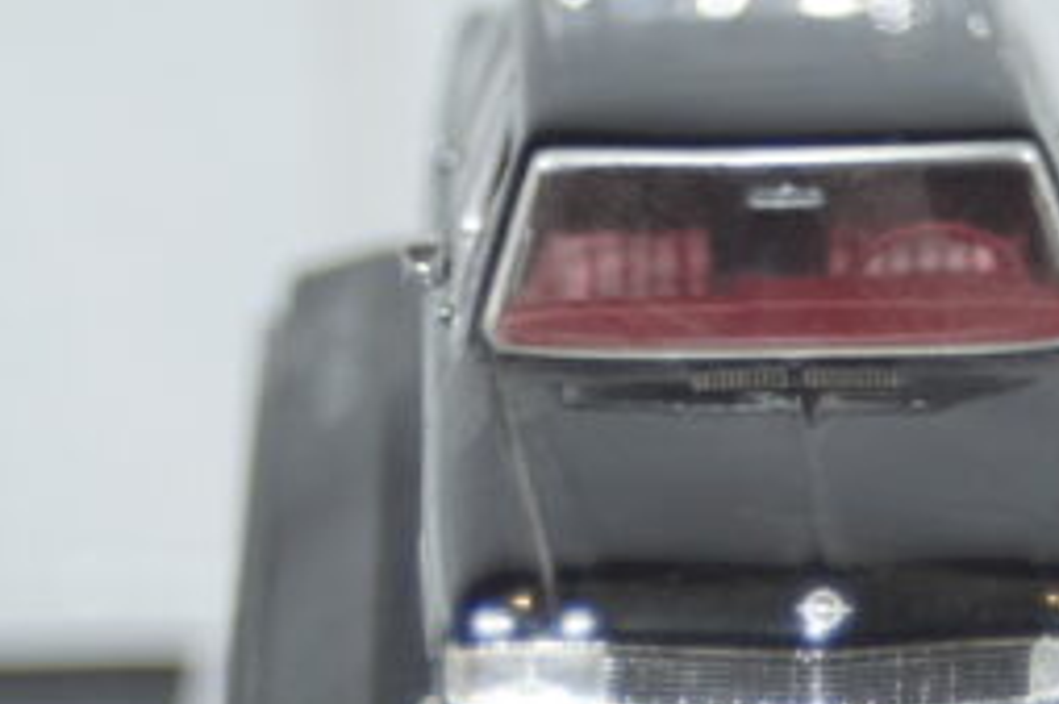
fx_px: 6261
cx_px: 613
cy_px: 629
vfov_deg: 6.4
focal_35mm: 213
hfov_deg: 9.7
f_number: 5.6
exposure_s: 1/80
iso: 400
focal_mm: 60
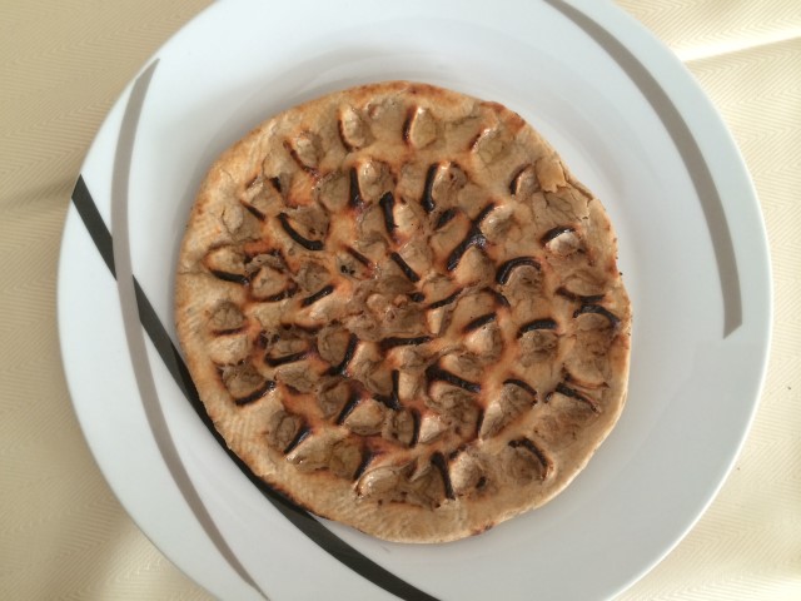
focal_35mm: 30
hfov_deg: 60.0
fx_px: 694
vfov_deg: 46.8
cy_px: 300
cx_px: 400
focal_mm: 4.12
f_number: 2.2
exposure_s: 1/30
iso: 160
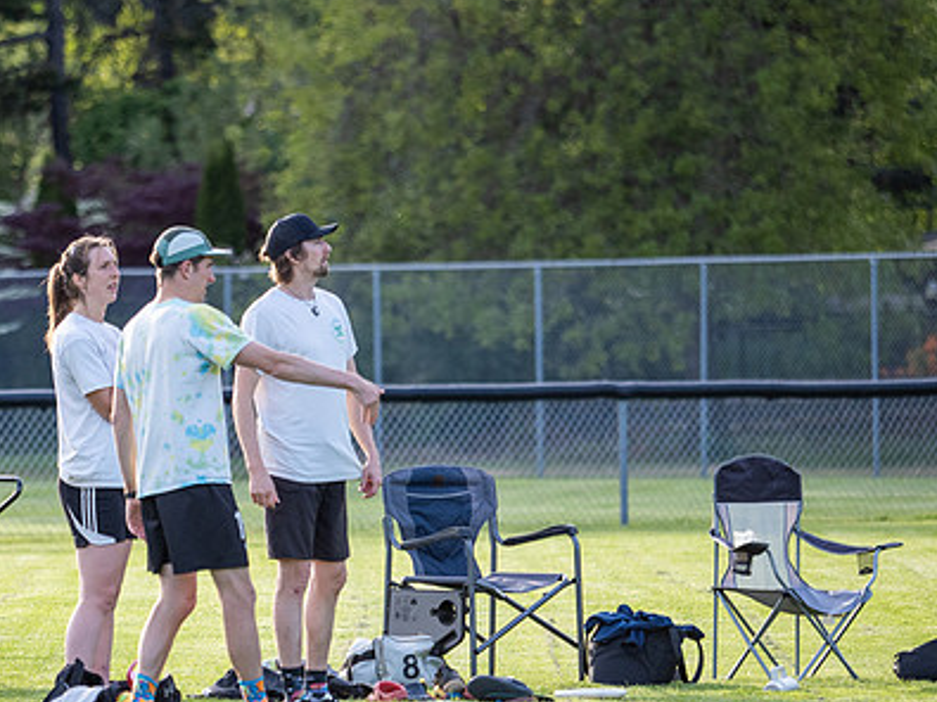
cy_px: 459
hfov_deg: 4.5
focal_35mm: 441
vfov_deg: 3.4
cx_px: 301
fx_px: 11934
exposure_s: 1/1000
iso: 400
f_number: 2.8
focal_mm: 150
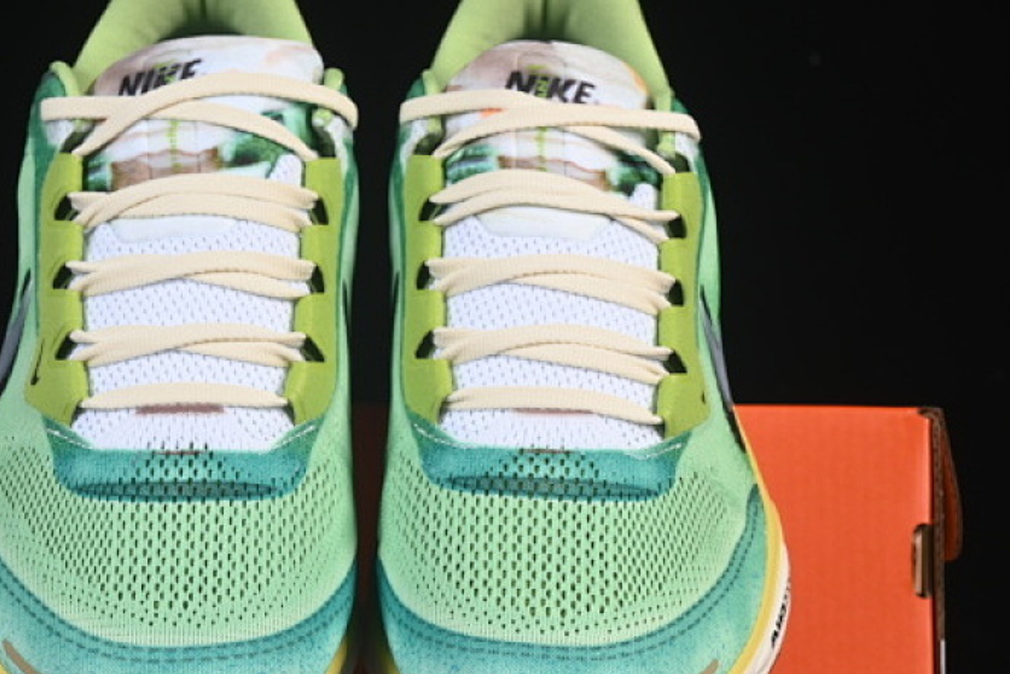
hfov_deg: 16.7
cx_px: 347
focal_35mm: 122
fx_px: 3423
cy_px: 440
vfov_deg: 11.2
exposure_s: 1/60
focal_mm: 50
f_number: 8
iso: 160
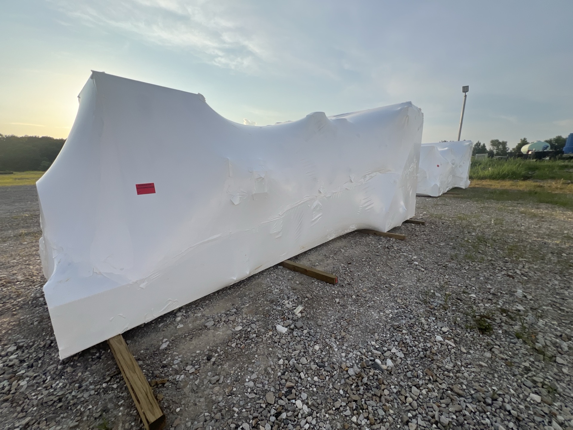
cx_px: 286
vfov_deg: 89.9
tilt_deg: -11.8
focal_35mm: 13
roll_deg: -0.4
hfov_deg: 106.2
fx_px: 215
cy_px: 215
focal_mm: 1.57
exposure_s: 1/1064
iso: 32
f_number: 1.8
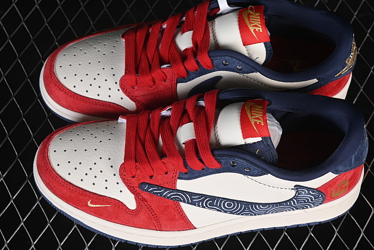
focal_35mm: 90
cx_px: 201
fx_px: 935
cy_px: 117
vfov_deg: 15.2
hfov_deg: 22.6
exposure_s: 1/80
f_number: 7.1
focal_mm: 50
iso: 160
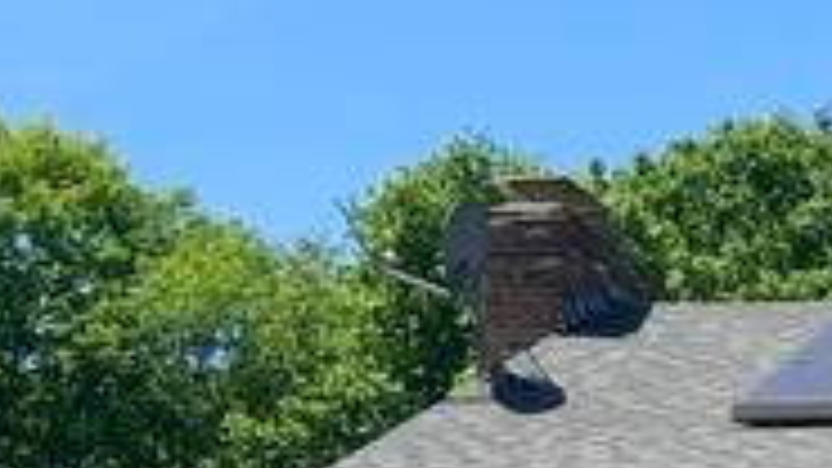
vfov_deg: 10.3
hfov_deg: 16.6
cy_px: 680
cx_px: 1342
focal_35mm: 114
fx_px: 2515
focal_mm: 3
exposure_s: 1/1076
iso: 16
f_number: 1.8
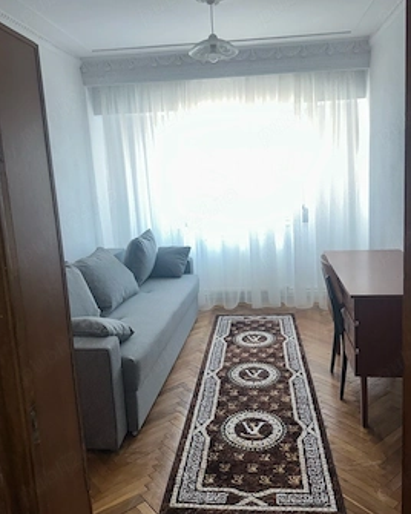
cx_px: 218
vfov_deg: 62.2
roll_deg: +2.9
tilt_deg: -8.0
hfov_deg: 51.5
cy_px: 244
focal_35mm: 28
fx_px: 426
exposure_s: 1/304
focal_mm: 6.86
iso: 160
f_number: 1.78
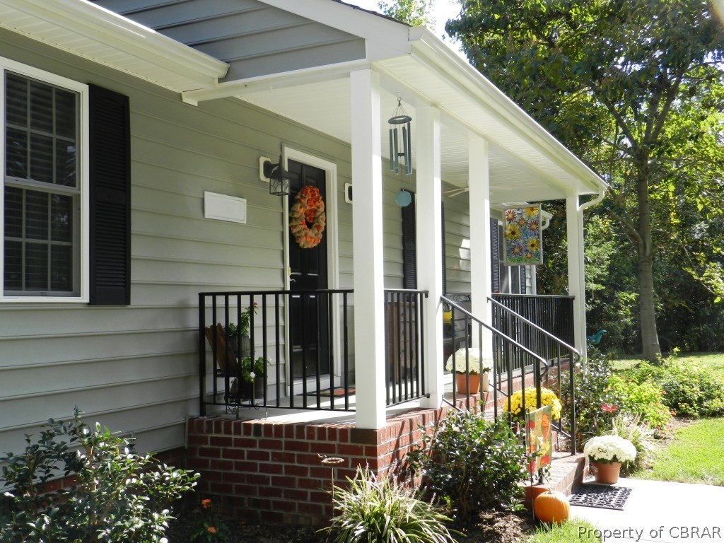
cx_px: 362
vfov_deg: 37.7
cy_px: 272
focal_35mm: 38
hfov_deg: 49.0
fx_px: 795
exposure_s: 1/320
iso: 160
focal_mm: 6.7
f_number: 4
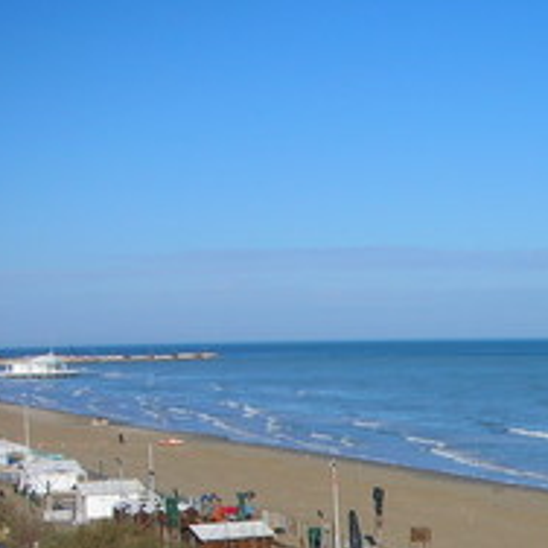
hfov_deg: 19.1
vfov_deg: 18.8
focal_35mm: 89
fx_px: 1594
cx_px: 522
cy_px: 584
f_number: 8.5
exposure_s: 1/178
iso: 50
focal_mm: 5.8
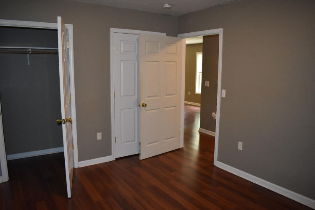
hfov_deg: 67.4
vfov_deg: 47.9
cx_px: 158
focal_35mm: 27
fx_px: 236
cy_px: 105
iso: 1800
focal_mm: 18
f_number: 3.5
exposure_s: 1/200
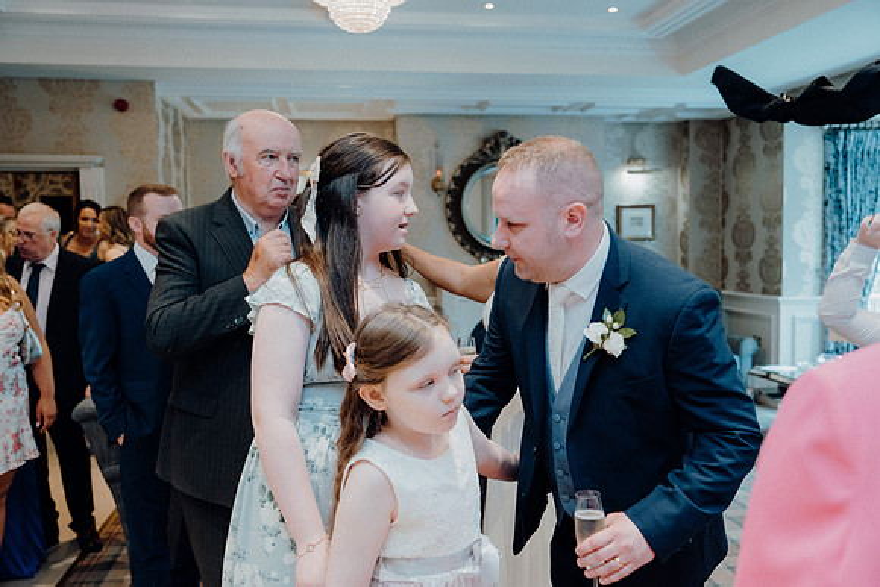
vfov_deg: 37.9
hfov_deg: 54.4
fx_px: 856
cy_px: 294
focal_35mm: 35
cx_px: 440
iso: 2500
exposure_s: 1/160
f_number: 3.5
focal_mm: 35
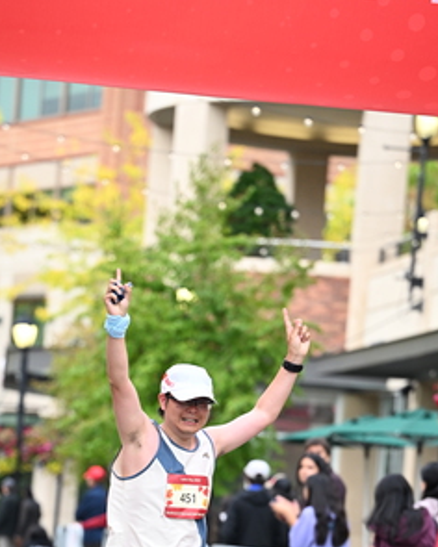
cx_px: 194
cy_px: 491
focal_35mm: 173
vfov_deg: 11.1
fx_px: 2803
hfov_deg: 8.9
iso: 1000
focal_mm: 99
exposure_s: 1/1600
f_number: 2.8
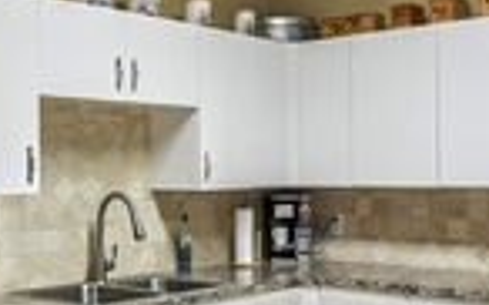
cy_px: 174
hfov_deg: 35.2
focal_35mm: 58
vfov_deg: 22.4
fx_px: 769
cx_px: 198
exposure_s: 1/60
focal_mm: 11
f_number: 3.8
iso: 500
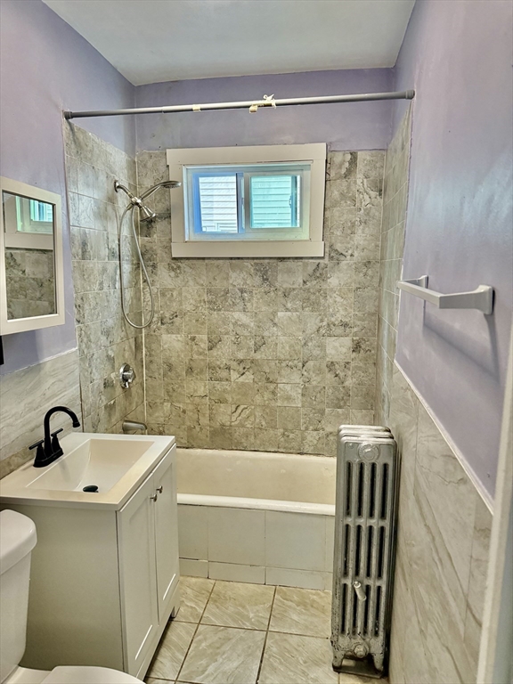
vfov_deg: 71.6
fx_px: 474
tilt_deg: -9.0
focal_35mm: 24
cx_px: 256
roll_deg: -0.3
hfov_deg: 56.8
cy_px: 342
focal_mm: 6.76
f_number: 1.78
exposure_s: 1/120
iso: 320
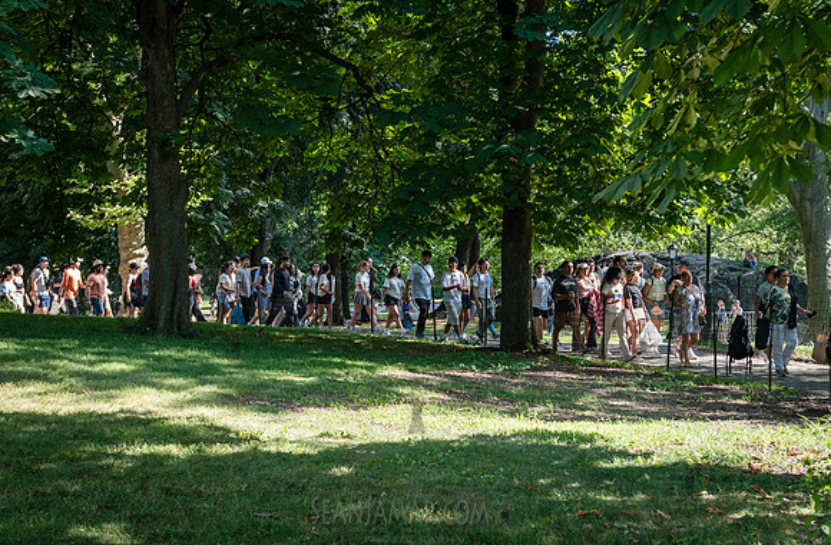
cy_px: 303
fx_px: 1464
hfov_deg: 31.7
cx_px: 454
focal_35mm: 64
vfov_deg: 21.1
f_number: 4
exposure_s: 1/500
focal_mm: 58
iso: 500
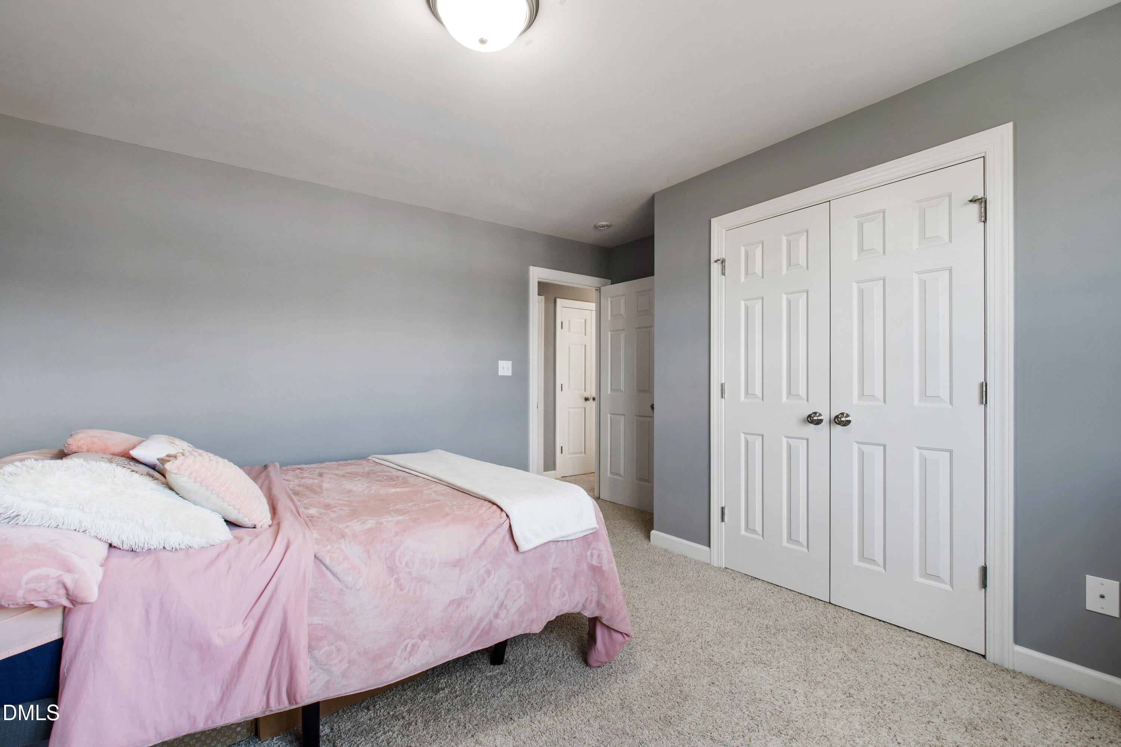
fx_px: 467
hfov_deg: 100.4
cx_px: 560
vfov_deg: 77.3
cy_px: 374
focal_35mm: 15
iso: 100
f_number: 8
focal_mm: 10
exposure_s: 1/5
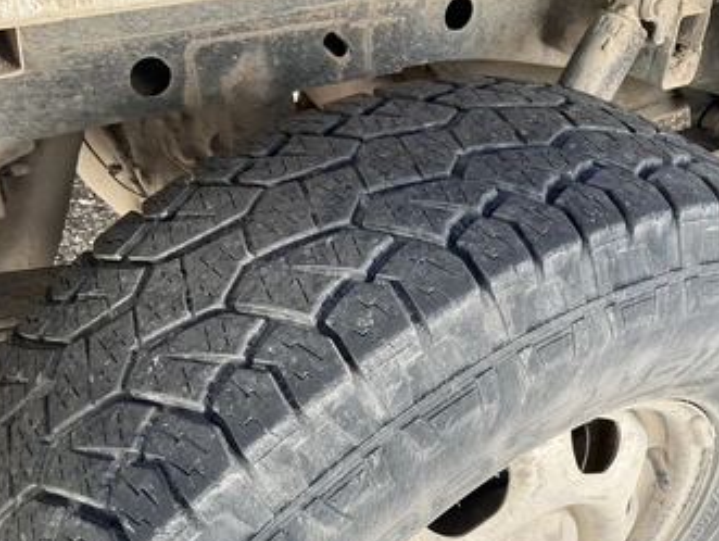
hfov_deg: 52.4
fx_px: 728
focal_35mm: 35
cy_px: 274
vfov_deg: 40.8
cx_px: 411
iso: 25
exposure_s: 1/168
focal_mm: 3
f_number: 1.8
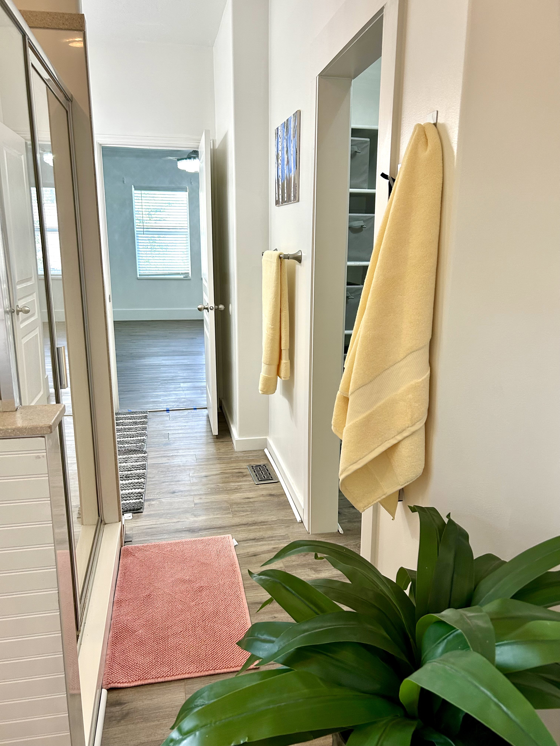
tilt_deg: -14.3
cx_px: 280
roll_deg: -0.5
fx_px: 561
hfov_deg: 53.1
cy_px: 373
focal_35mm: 26
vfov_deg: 67.3
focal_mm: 5.7
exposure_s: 1/120
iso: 125
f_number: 1.5
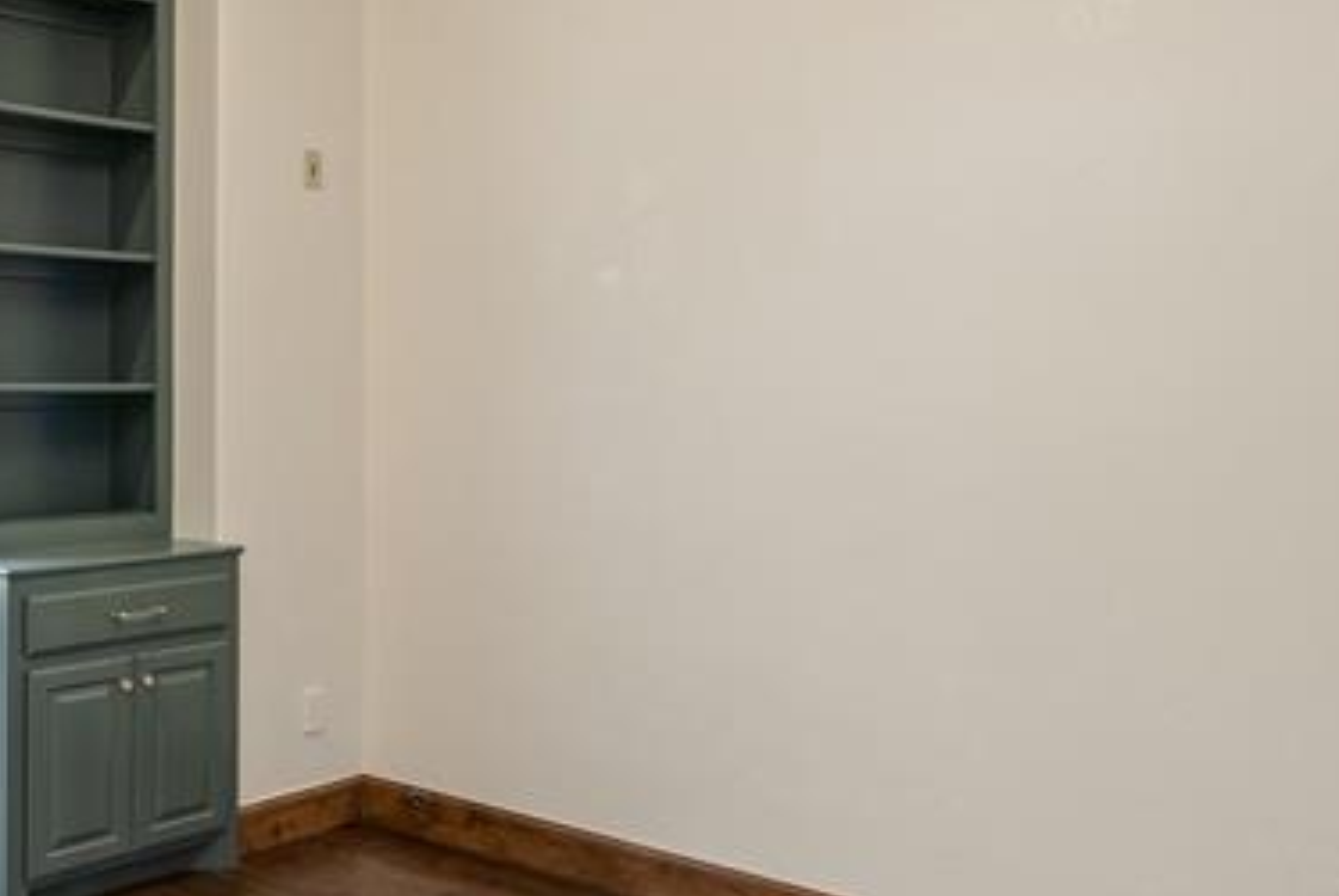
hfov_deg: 46.4
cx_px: 417
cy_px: 348
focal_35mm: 41
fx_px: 1526
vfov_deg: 32.6
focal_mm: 10
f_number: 8
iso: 200
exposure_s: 1/20
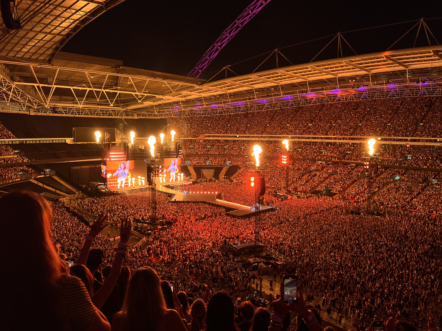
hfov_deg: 67.3
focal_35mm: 26
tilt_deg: -6.9
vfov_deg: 53.1
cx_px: 221
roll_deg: -0.8
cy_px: 166
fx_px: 332
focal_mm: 5.7
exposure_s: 1/74
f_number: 1.5
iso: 125
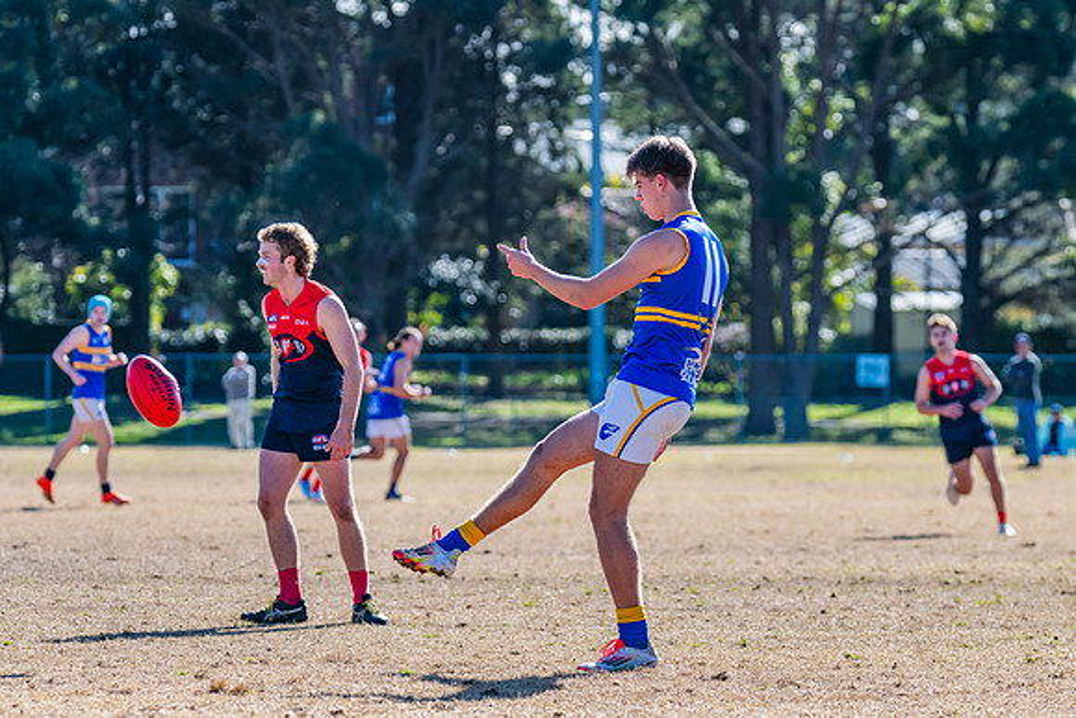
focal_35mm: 241
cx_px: 584
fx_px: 7212
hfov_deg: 8.5
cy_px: 359
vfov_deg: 5.7
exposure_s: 1/1600
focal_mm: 220
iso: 640
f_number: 6.3
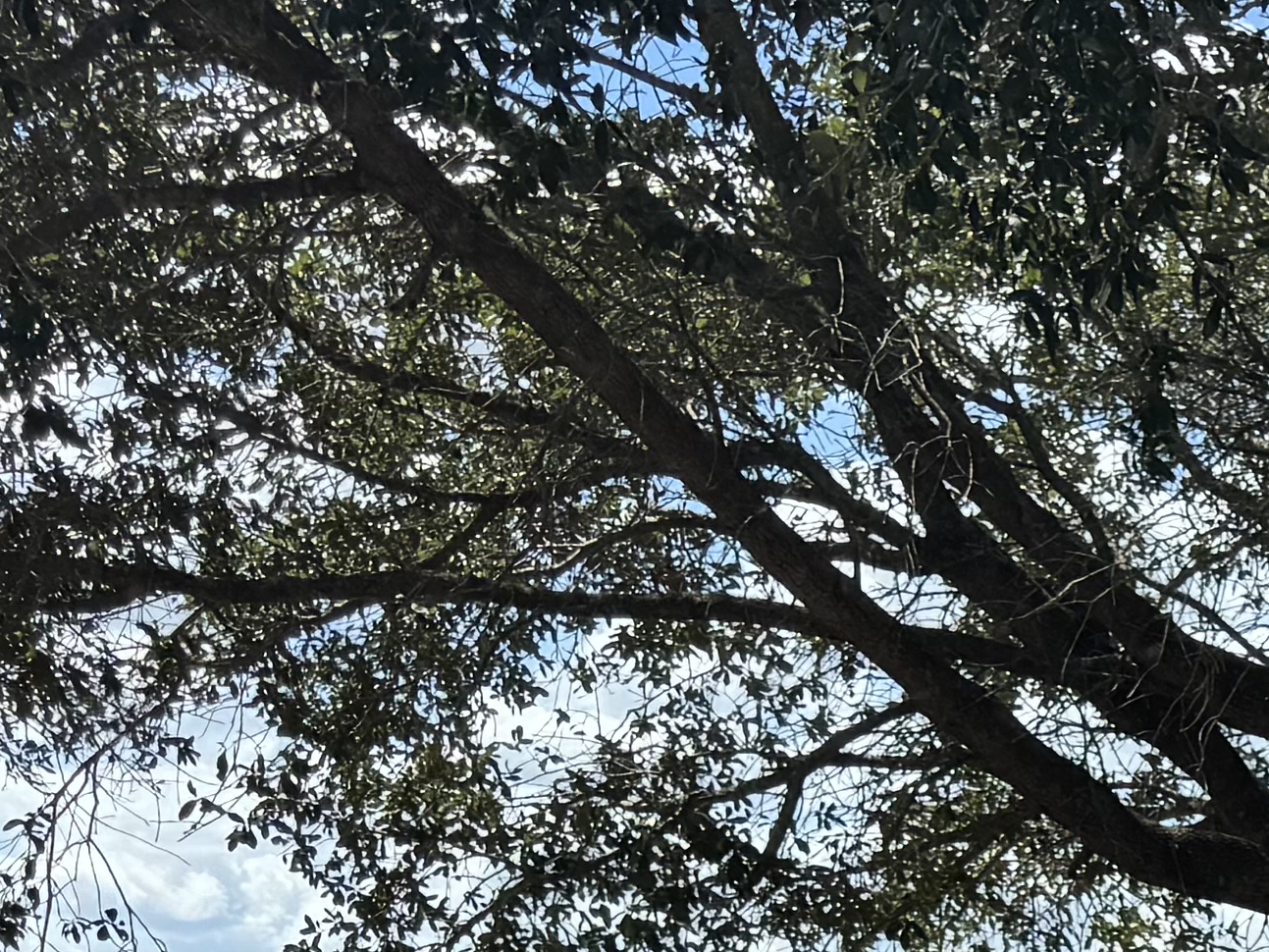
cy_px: 1569
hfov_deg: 16.0
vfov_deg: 13.0
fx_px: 3886
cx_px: 2218
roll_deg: +1.1
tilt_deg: -6.2
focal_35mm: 106
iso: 80
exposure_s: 1/2710
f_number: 1.78
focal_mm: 6.76
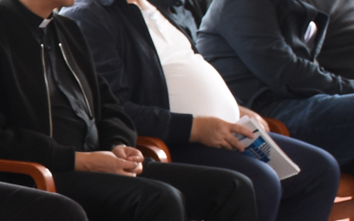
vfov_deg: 5.8
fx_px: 2168
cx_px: -327
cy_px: 151
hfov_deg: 8.9
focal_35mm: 225
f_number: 4
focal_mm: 27
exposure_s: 1/80
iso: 500
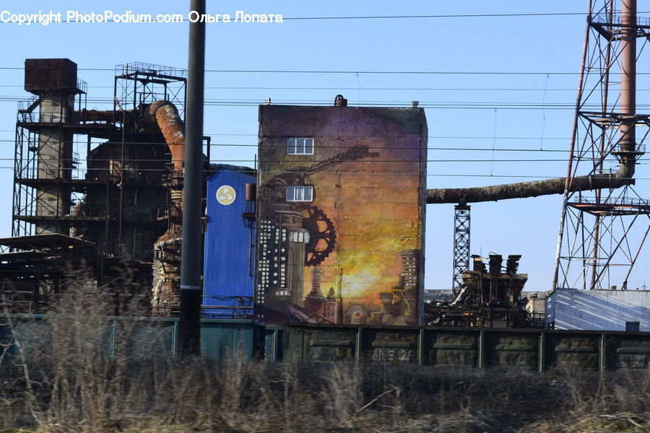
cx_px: 325
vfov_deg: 21.6
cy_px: 216
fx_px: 1137
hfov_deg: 31.9
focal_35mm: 63
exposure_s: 1/320
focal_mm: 42
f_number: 10
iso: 400
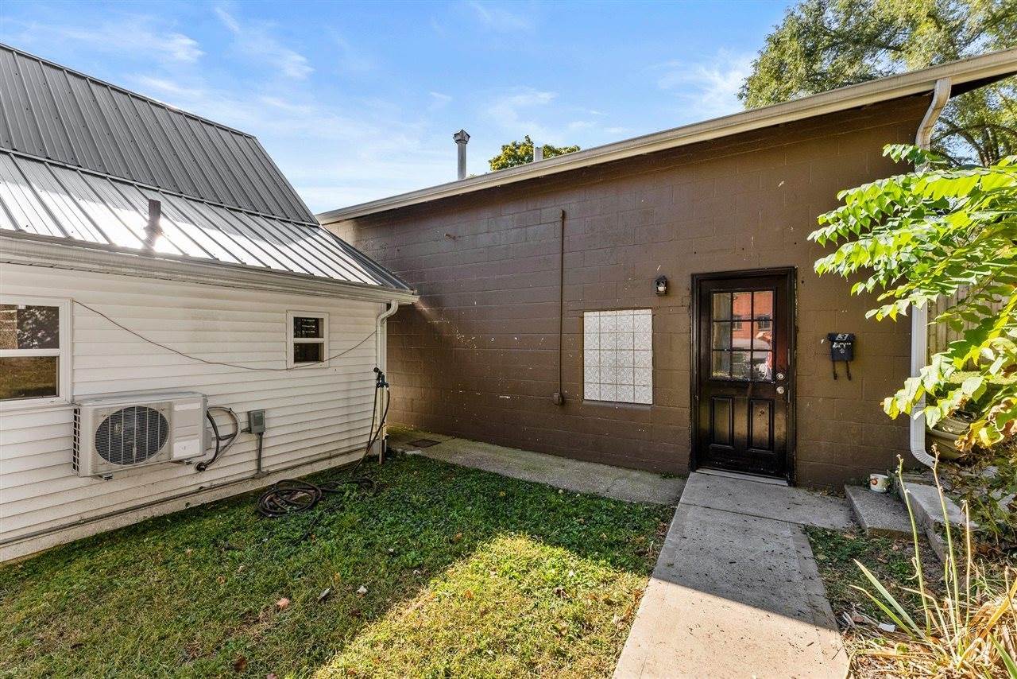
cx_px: 508
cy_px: 340
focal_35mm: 14
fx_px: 396
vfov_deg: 81.2
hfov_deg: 104.2
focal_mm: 14
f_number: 8
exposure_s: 1/125
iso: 100
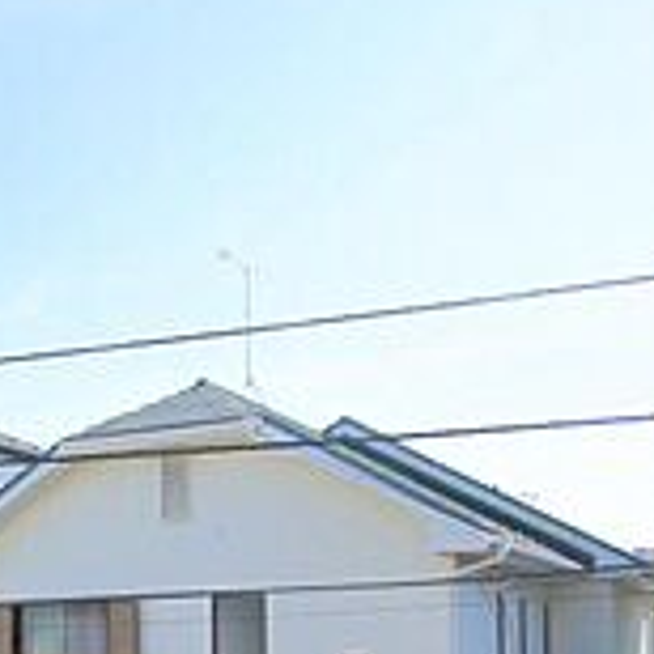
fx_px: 1133
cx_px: 38
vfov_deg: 30.9
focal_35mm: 53
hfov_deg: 30.5
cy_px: 573
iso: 100
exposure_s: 1/320
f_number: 7.1
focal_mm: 10
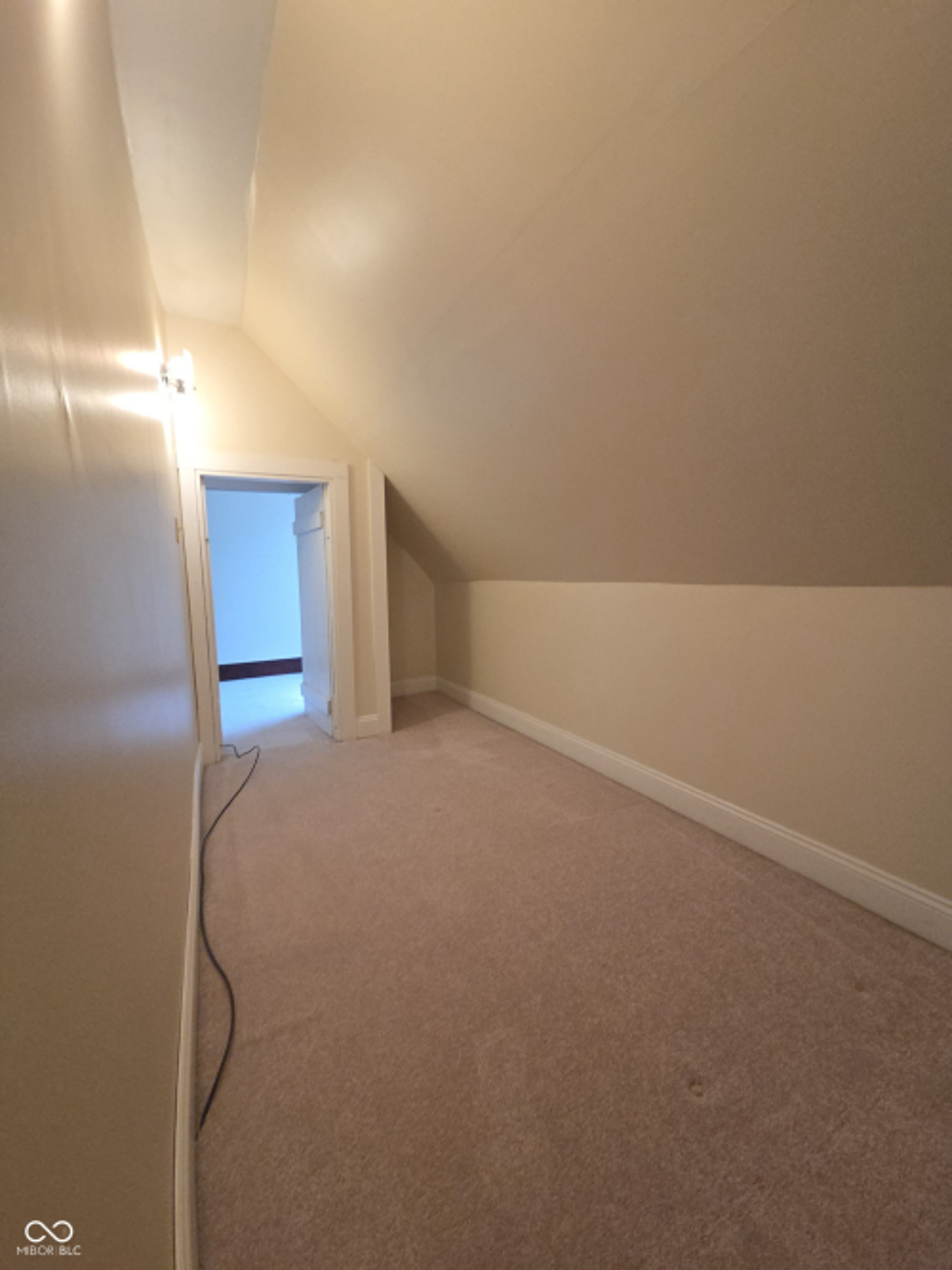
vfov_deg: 106.2
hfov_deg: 89.9
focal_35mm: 13
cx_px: 476
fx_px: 477
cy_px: 635
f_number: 2.2
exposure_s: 1/60
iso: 200
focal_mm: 2.2
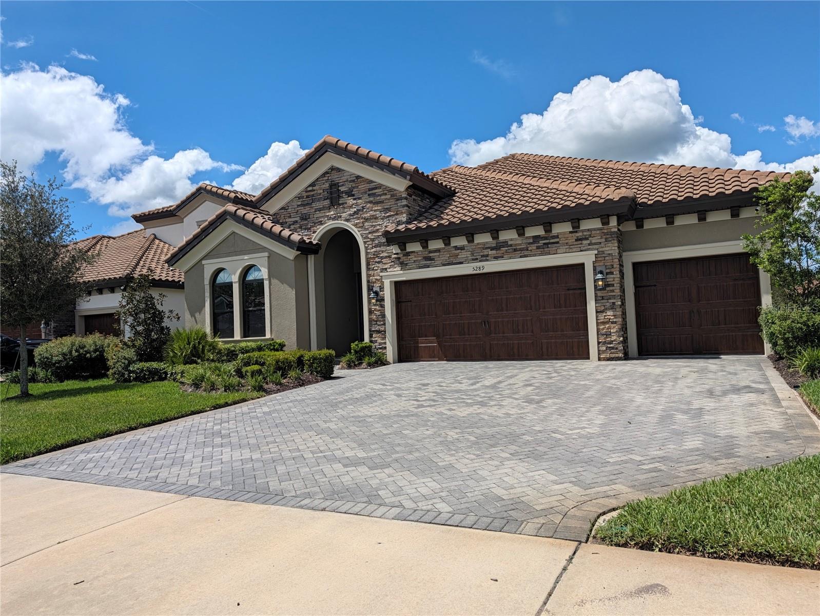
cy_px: 308
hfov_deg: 71.6
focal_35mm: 24
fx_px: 569
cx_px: 410
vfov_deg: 56.9
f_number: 1.68
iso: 23
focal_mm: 6.9
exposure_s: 1/2597
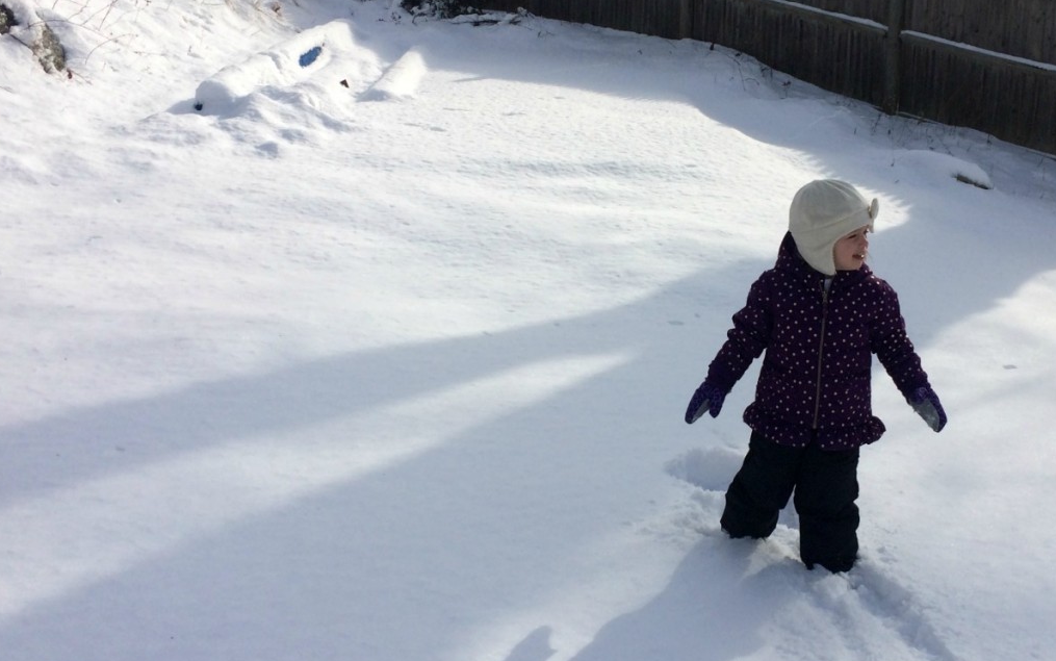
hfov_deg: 61.2
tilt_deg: -17.3
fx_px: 892
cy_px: 389
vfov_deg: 40.5
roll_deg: +0.6
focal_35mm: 31
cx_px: 527
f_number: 2.2
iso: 32
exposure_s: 1/3425
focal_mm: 4.15
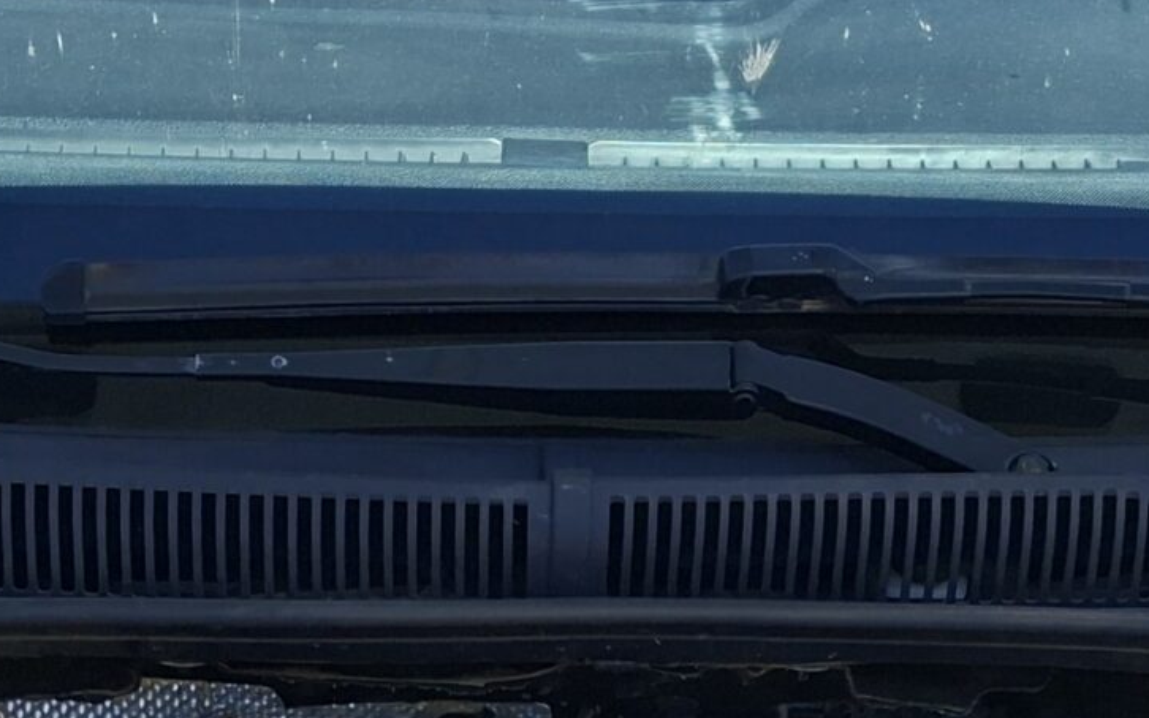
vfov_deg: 13.0
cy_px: 1480
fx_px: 2693
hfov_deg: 24.0
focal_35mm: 86
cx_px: 434
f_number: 1.8
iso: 50
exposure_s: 1/2160
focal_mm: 5.54
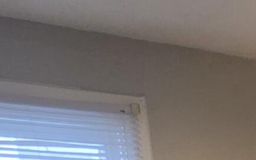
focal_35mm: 95
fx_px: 663
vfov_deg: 9.1
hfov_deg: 19.0
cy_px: 559
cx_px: 394
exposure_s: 1/60
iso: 640
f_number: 1.9
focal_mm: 2.2
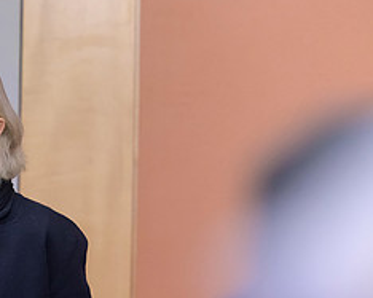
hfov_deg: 3.6
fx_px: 5893
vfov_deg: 2.9
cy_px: 277
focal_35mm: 534
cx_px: -73
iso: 5000
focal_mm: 230
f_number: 4
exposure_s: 1/400
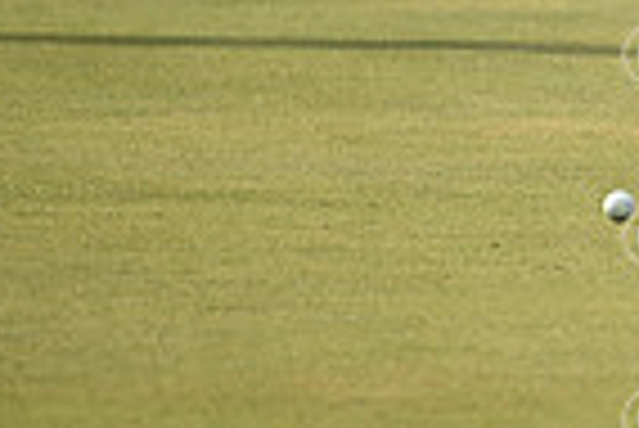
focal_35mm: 1634
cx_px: 1274
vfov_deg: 0.8
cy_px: -399
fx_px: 29033
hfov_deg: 1.3
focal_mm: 400
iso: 640
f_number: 4.5
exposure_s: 1/2500
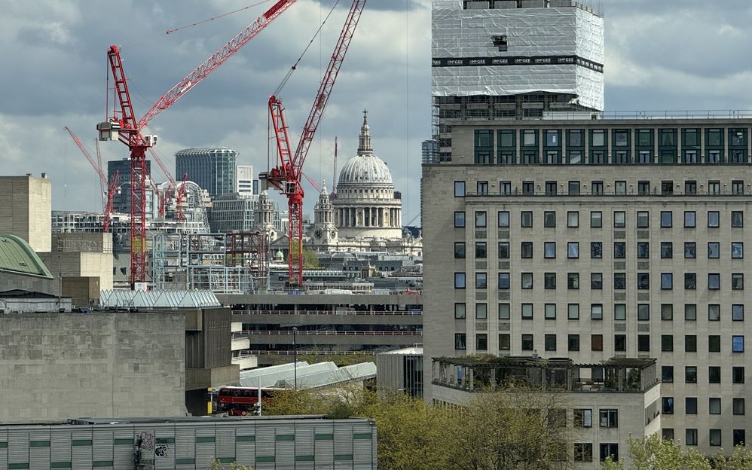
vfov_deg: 8.6
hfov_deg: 13.7
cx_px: 338
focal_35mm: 153
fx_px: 3136
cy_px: 212
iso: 50
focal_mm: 15.66
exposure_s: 1/1650
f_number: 2.8
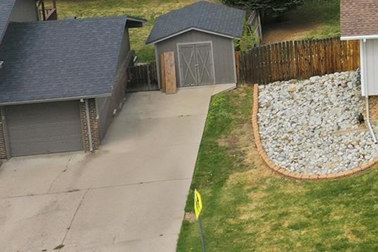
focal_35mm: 83
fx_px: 871
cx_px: 550
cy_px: -38
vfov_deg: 15.9
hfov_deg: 21.1
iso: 100
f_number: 6.3
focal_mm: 10.3
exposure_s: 1/500
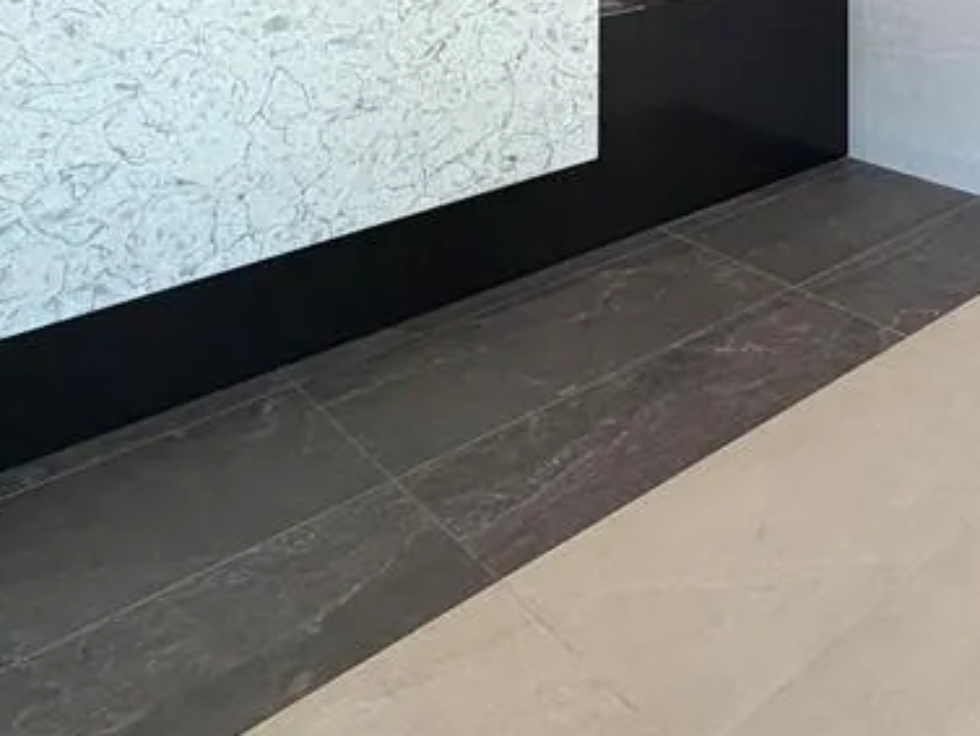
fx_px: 1076
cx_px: 938
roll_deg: +0.5
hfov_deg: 43.3
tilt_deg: +3.5
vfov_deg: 29.4
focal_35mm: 38
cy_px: -252
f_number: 2.2
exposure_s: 1/120
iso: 160
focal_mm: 2.22
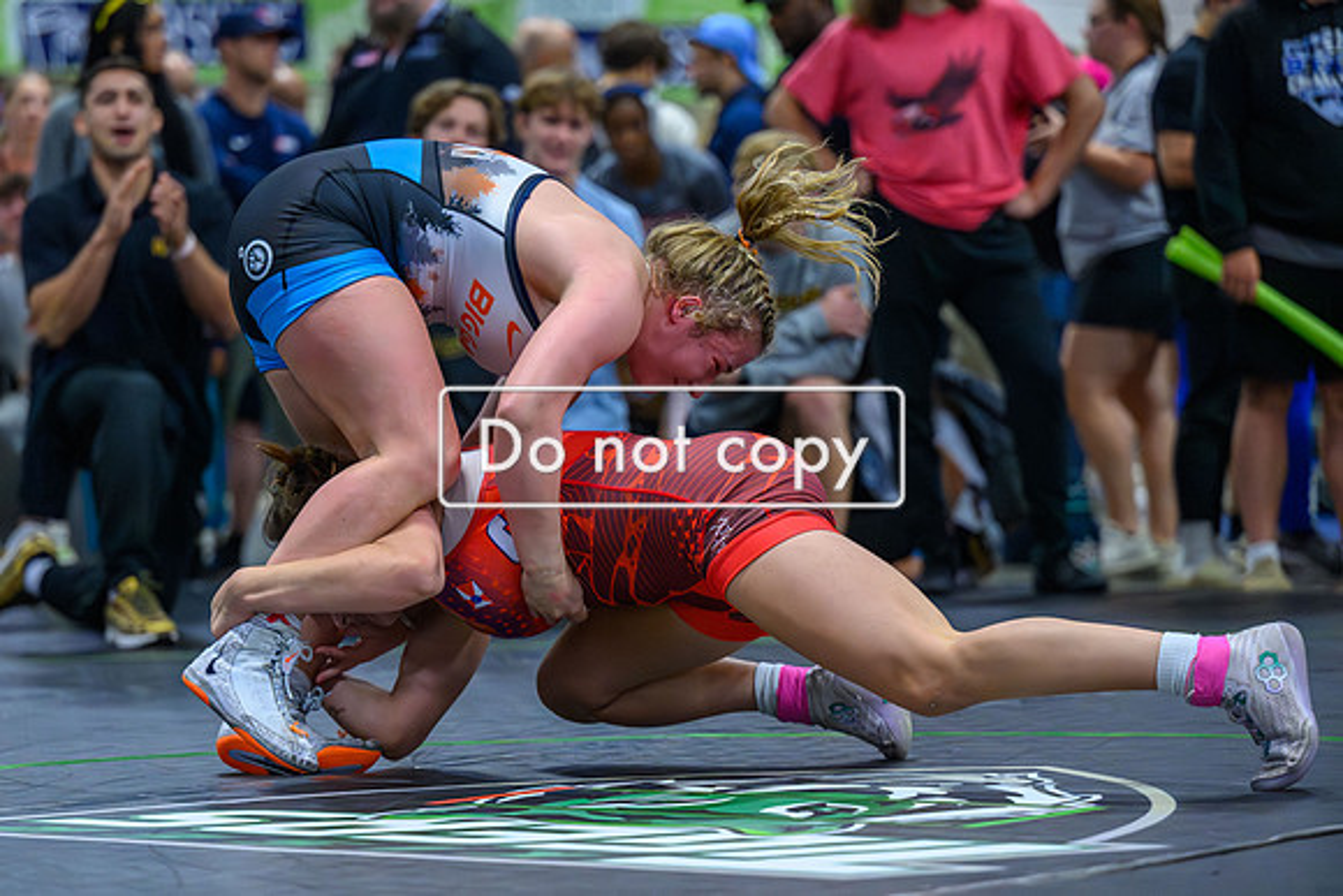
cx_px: 588
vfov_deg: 9.6
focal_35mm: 142
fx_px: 5311
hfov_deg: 14.4
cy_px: 548
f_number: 2.8
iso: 14400
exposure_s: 1/800
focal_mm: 115
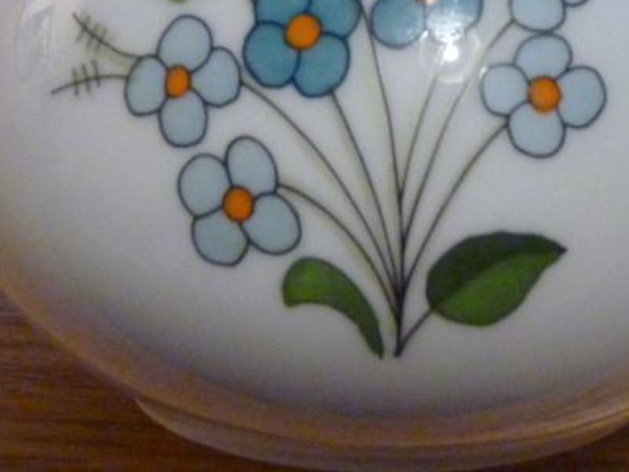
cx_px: 339
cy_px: 14
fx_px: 3399
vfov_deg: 7.9
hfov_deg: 10.6
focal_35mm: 187
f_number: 3.4
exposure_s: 1/25
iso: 800
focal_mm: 13.3
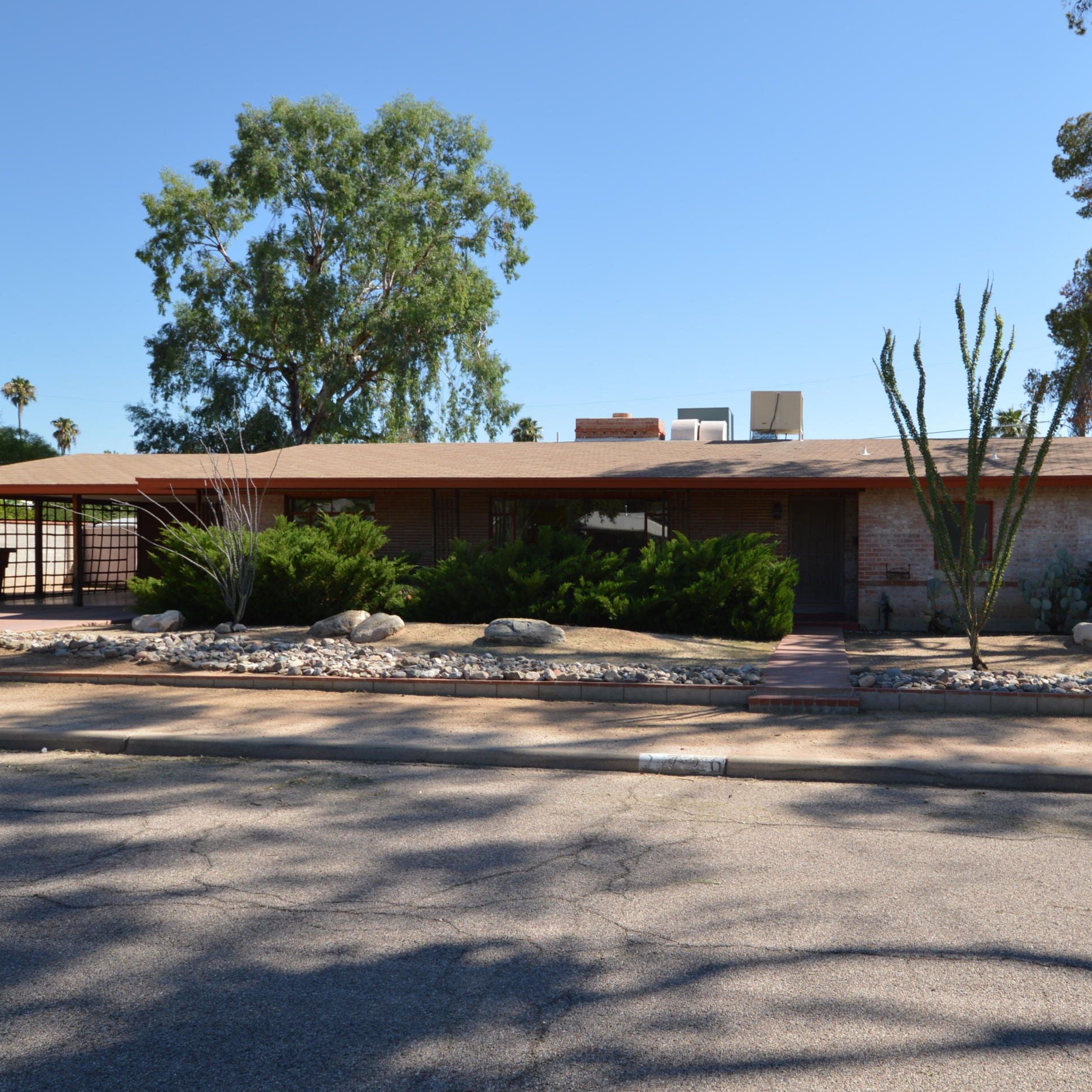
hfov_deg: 56.3
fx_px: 999
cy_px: 564
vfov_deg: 57.3
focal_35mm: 28
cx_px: 714
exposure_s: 1/200
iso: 100
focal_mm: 14
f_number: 7.1
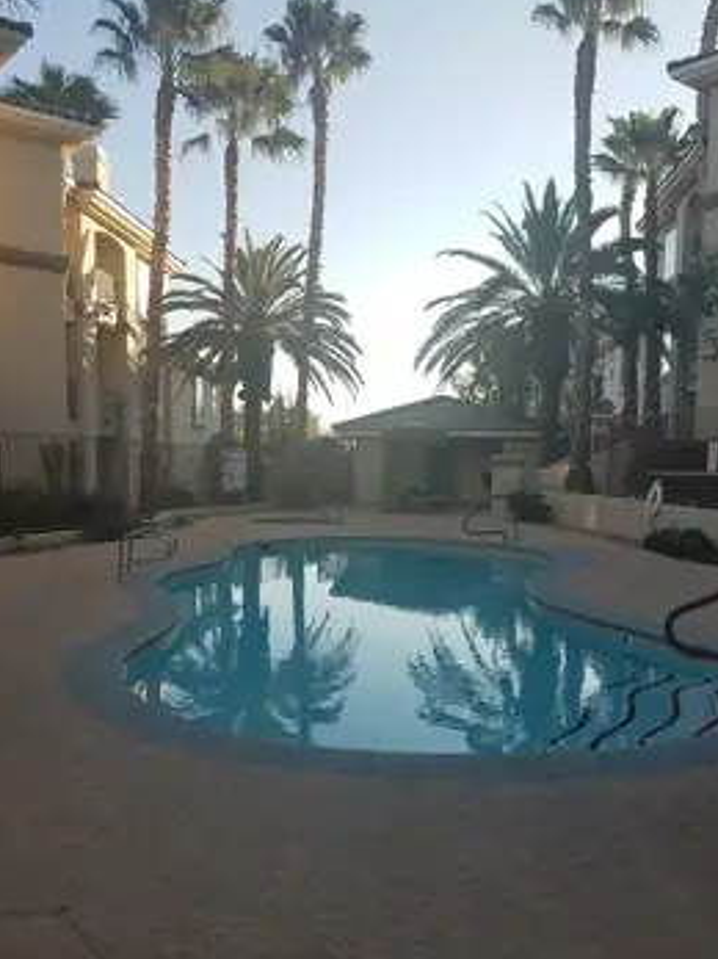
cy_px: 517
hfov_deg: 46.8
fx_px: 830
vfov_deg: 59.9
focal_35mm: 30
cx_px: 365
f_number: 1.7
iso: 40
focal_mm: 4.2
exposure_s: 1/714
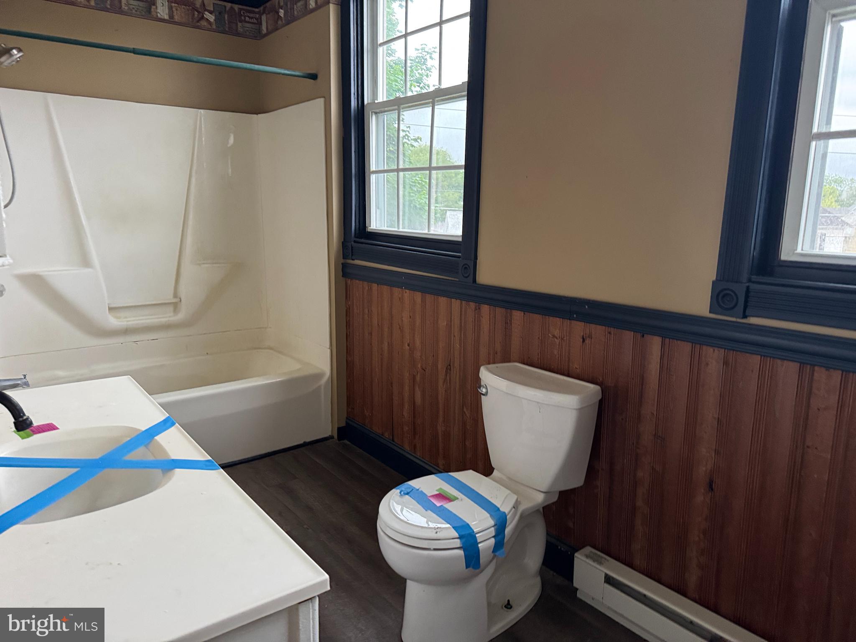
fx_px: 593
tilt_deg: -11.3
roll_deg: +0.6
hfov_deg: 71.6
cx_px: 428
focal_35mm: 24
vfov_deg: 56.8
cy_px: 321
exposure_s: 1/60
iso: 640
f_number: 1.78
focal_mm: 6.76
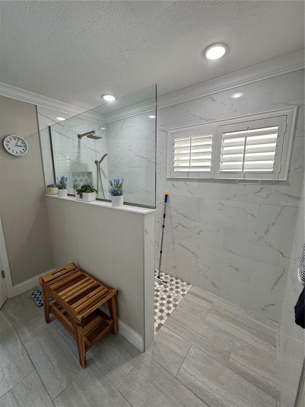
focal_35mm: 14
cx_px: 152
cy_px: 204
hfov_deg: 85.7
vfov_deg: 102.1
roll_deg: +0.9
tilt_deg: -11.3
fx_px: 164
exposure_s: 1/120
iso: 125
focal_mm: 2.22
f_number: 2.2
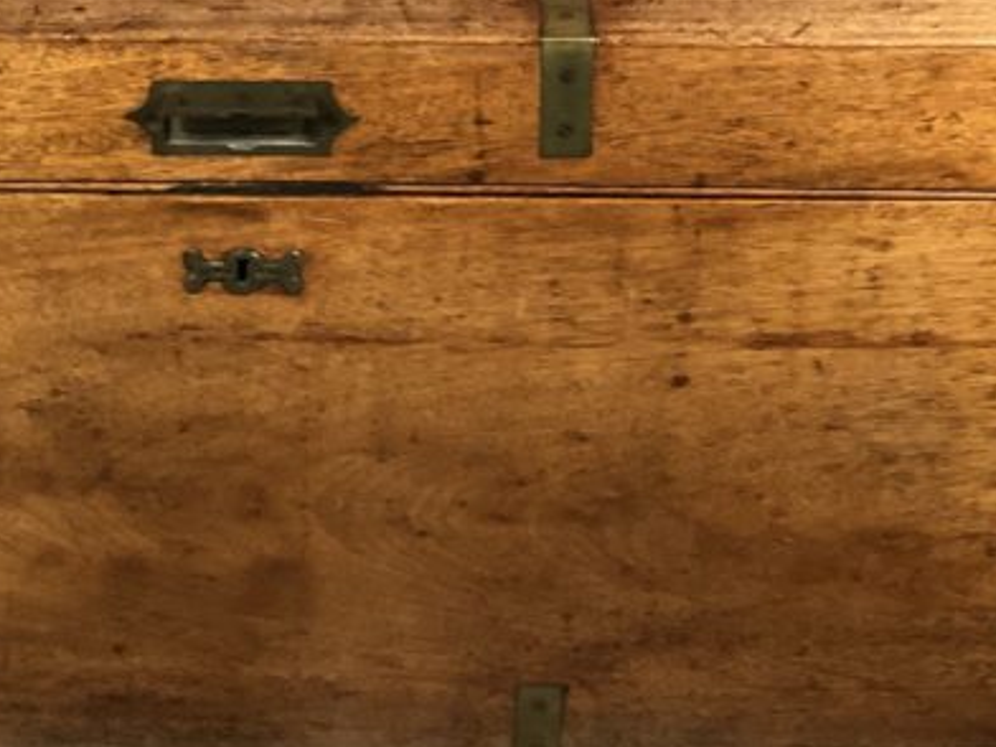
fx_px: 3913
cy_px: 188
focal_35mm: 136
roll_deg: +0.3
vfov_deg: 10.9
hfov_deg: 14.5
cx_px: 285
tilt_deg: -32.5
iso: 160
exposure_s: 1/25
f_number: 2.4
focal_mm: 6
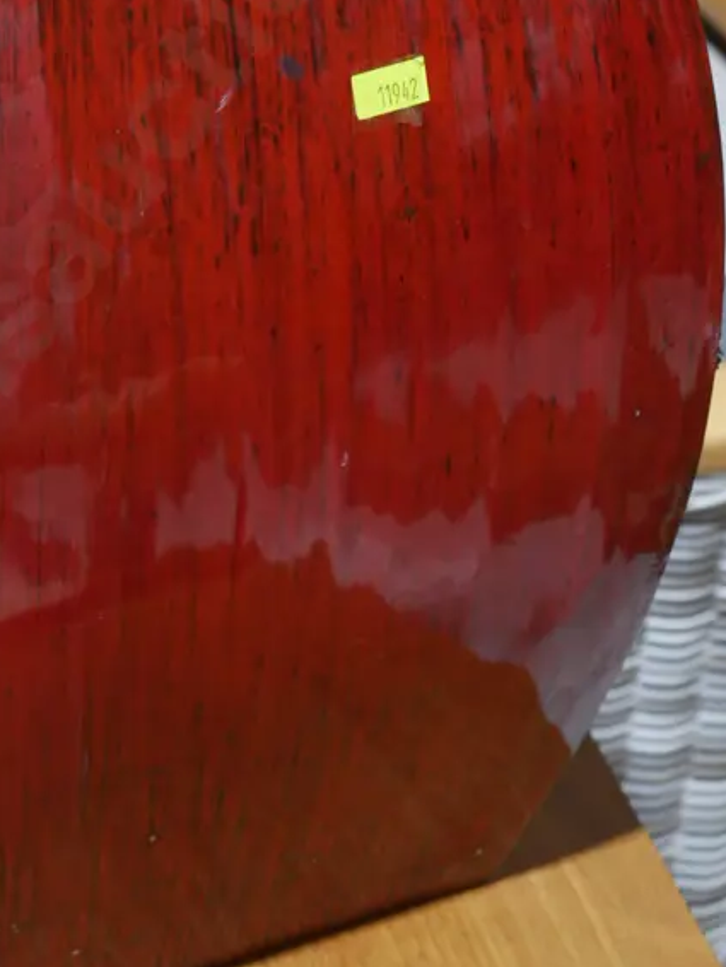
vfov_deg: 20.6
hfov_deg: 15.6
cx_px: 125
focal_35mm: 94
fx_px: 2627
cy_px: 176
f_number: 5.3
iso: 1250
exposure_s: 1/60
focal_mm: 26
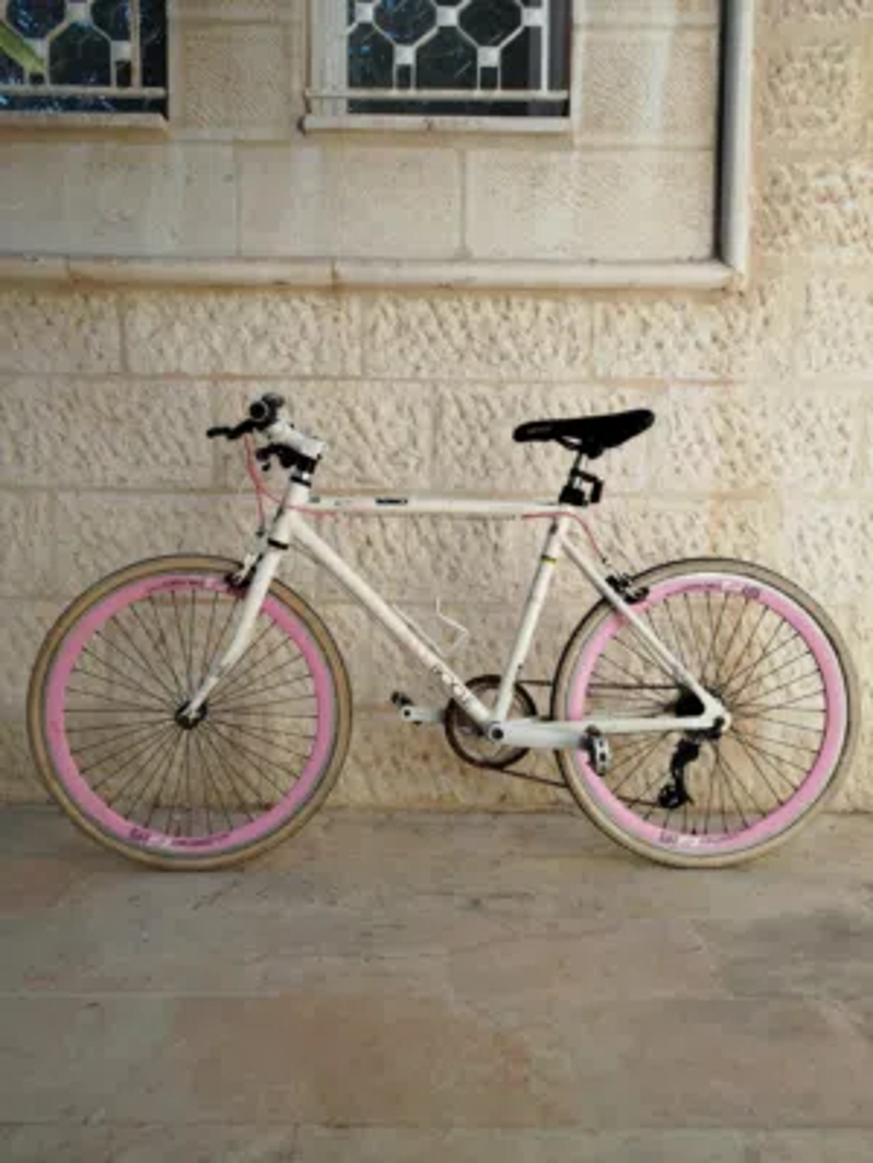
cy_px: 582
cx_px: 436
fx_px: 807
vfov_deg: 71.6
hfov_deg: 56.8
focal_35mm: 24
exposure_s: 1/156
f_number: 1.7
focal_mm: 5.31
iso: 50
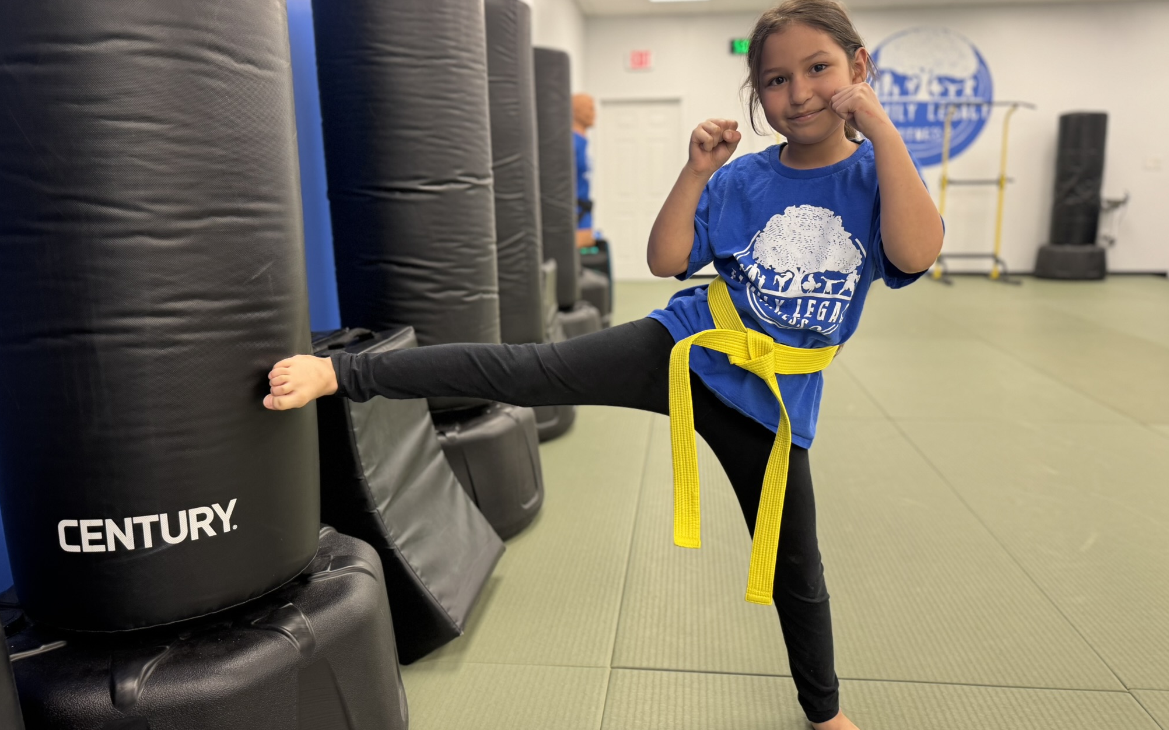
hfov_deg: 70.4
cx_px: 595
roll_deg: -0.1
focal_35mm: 26
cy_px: 342
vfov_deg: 47.6
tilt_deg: -10.7
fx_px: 828
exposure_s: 1/60
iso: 125
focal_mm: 6.76
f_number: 1.78
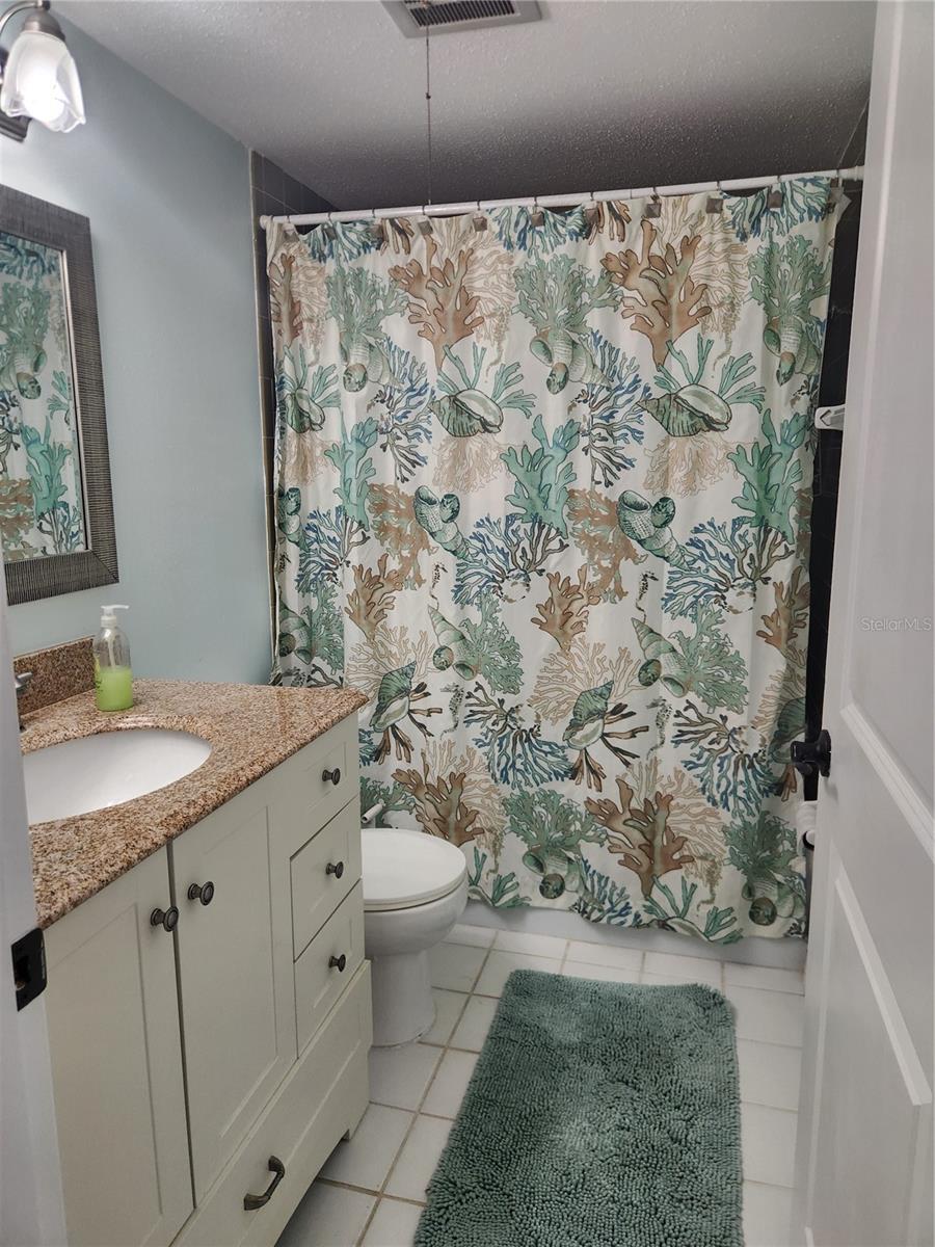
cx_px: 468
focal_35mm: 23
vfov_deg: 73.9
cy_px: 624
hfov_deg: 58.9
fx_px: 828
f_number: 1.8
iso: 160
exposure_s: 1/120
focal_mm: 5.4
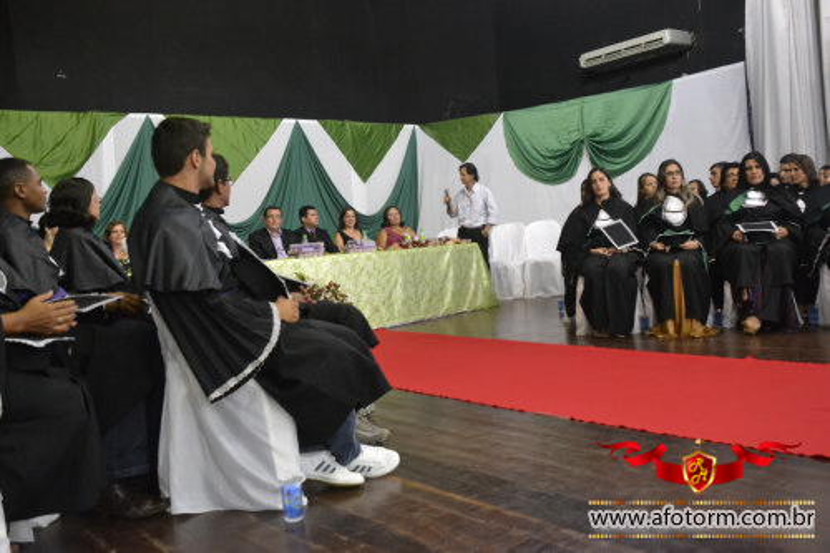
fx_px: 761
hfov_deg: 57.2
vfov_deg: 39.9
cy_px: 276
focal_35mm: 33
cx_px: 415
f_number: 4.5
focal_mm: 22
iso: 3200
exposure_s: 1/25
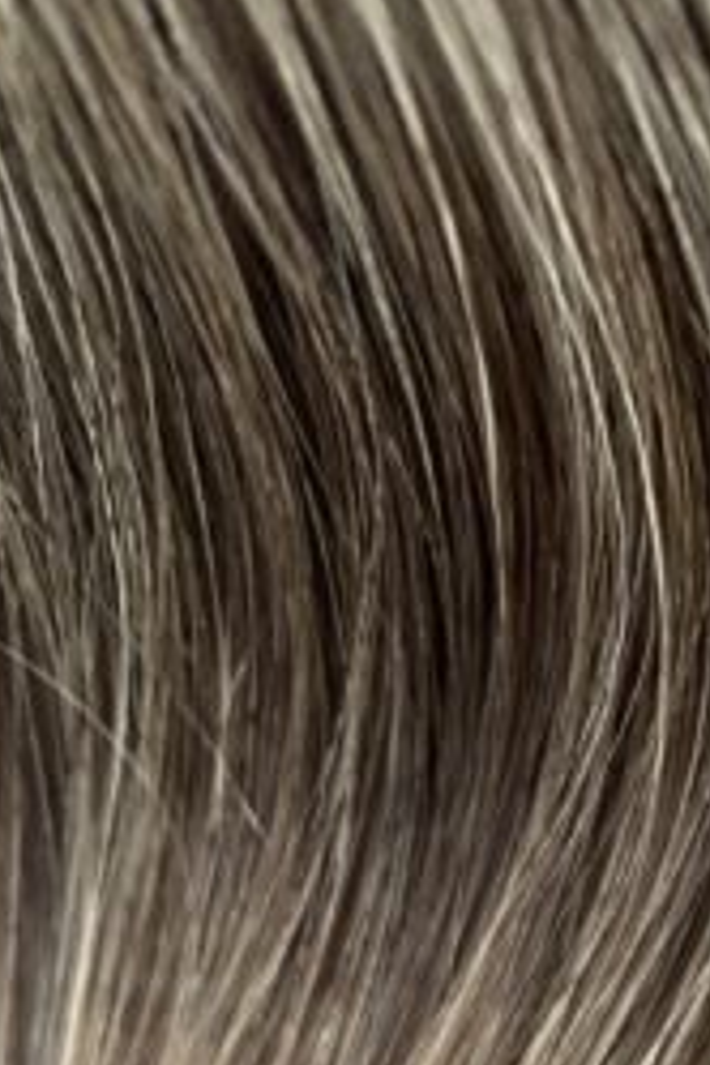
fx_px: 1982
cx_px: 855
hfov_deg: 19.1
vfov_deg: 27.5
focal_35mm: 67
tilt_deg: -72.3
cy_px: 1178
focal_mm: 3.99
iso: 400
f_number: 1.8
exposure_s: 1/30
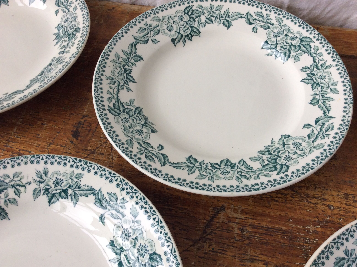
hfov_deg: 56.9
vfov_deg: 44.1
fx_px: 330
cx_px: 178
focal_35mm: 32
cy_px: 134
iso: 50
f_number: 2.4
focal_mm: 3.3
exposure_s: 1/100
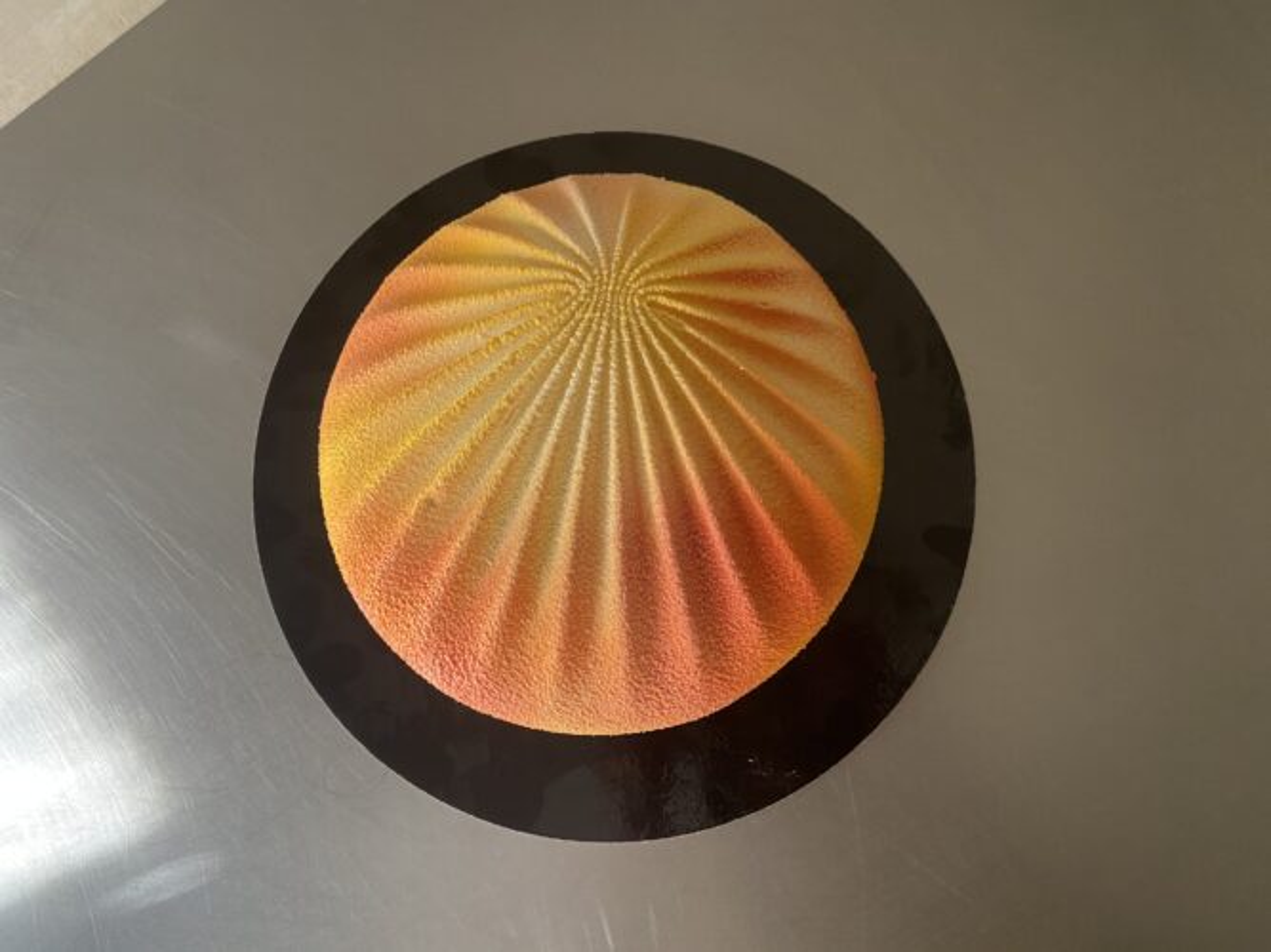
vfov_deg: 53.0
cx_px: 636
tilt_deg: -80.4
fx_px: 954
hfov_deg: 67.3
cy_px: 476
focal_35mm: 26
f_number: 1.8
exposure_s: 1/50
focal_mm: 4.25
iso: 250
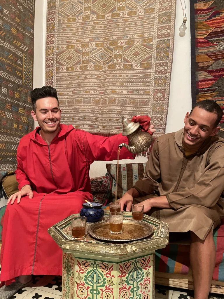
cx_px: 112
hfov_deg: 53.1
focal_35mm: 26
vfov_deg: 67.3
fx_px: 224
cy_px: 150
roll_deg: -0.2
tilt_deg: +1.8
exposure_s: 1/25
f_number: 1.6
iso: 500
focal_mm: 4.2
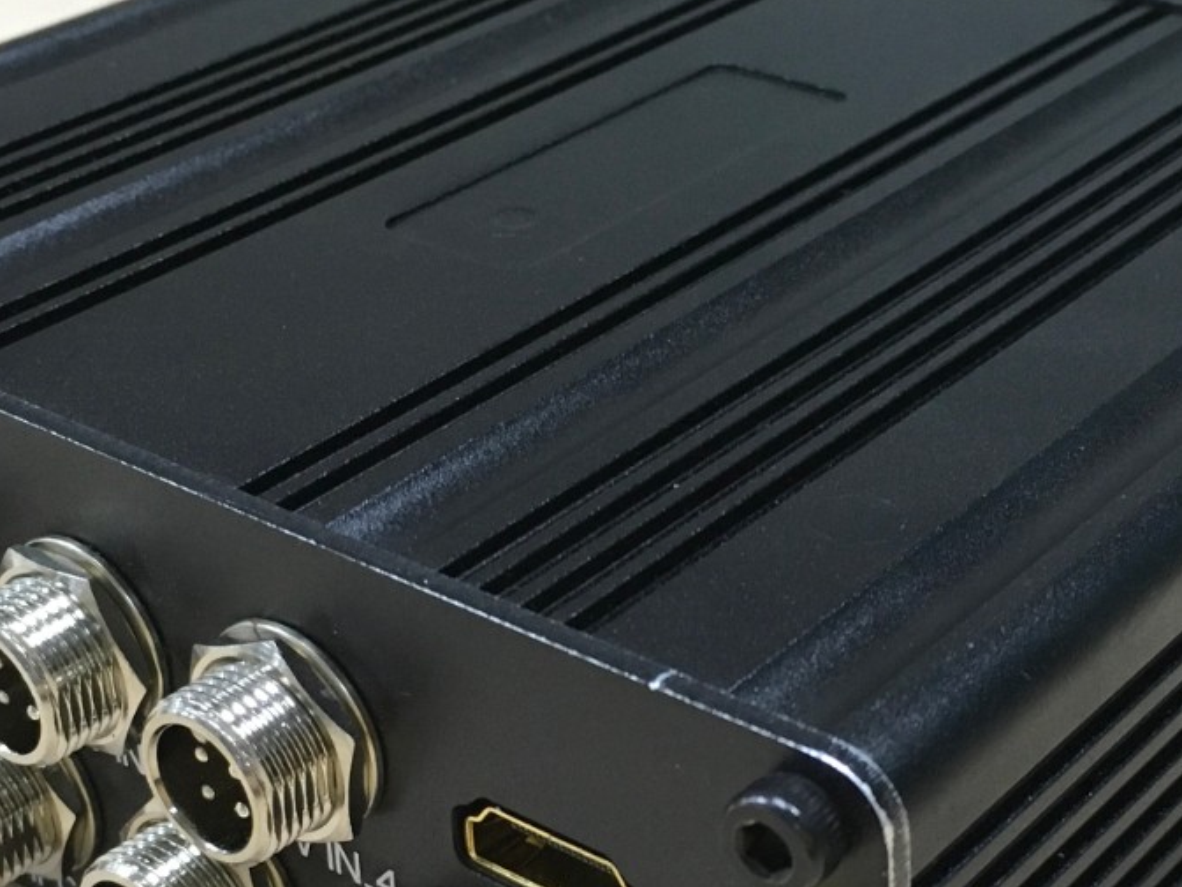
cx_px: 642
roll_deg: +0.0
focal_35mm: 69
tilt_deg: -33.5
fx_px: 2356
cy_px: 706
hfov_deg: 28.2
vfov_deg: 21.1
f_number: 2.2
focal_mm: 4.15
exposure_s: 1/33
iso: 160
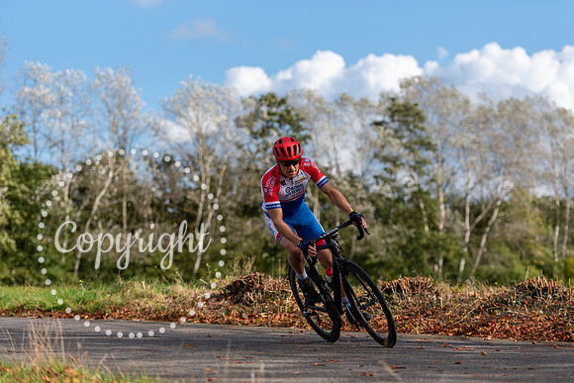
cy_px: 192
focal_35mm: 100
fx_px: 1595
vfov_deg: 13.7
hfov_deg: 20.4
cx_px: 287
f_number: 2.8
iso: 160
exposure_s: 1/3200
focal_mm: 100
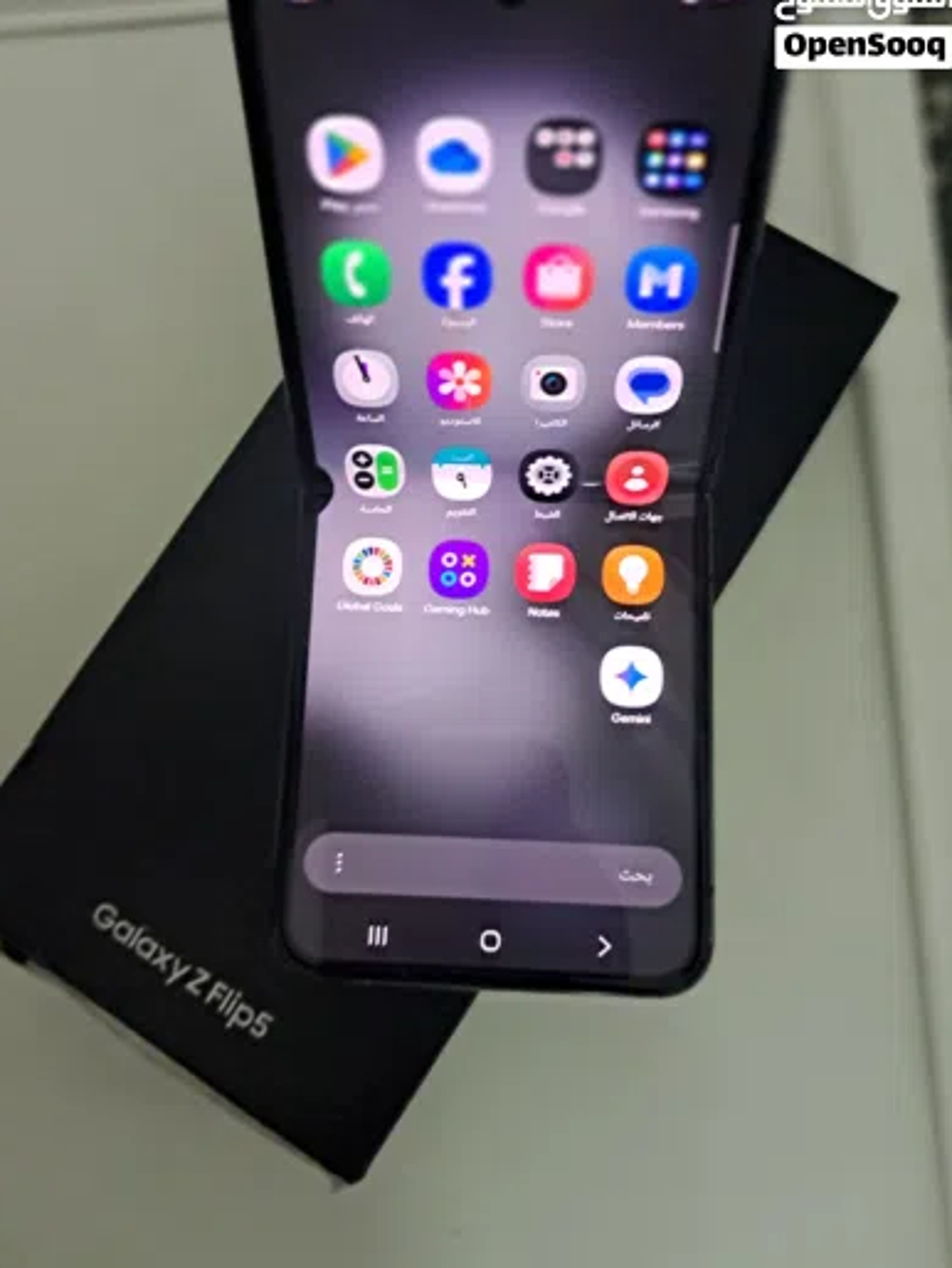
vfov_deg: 63.4
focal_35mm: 28
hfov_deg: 49.8
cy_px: 628
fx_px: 1026
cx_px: 471
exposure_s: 1/50
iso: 500
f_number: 1.8
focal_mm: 4
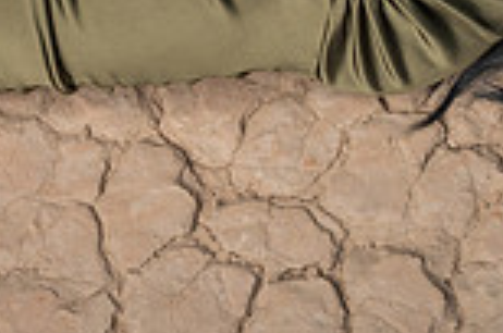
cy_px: -271
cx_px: 222
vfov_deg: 7.1
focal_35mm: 187
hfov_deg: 11.0
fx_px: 2607
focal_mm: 48
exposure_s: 1/200
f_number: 8
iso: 100
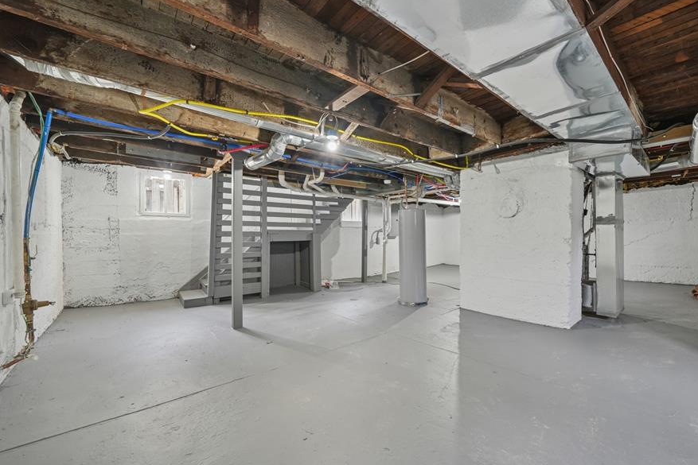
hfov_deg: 103.6
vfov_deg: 81.2
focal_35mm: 14
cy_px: 229
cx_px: 395
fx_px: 271
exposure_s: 1/2.5
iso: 400
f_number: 8
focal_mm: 12
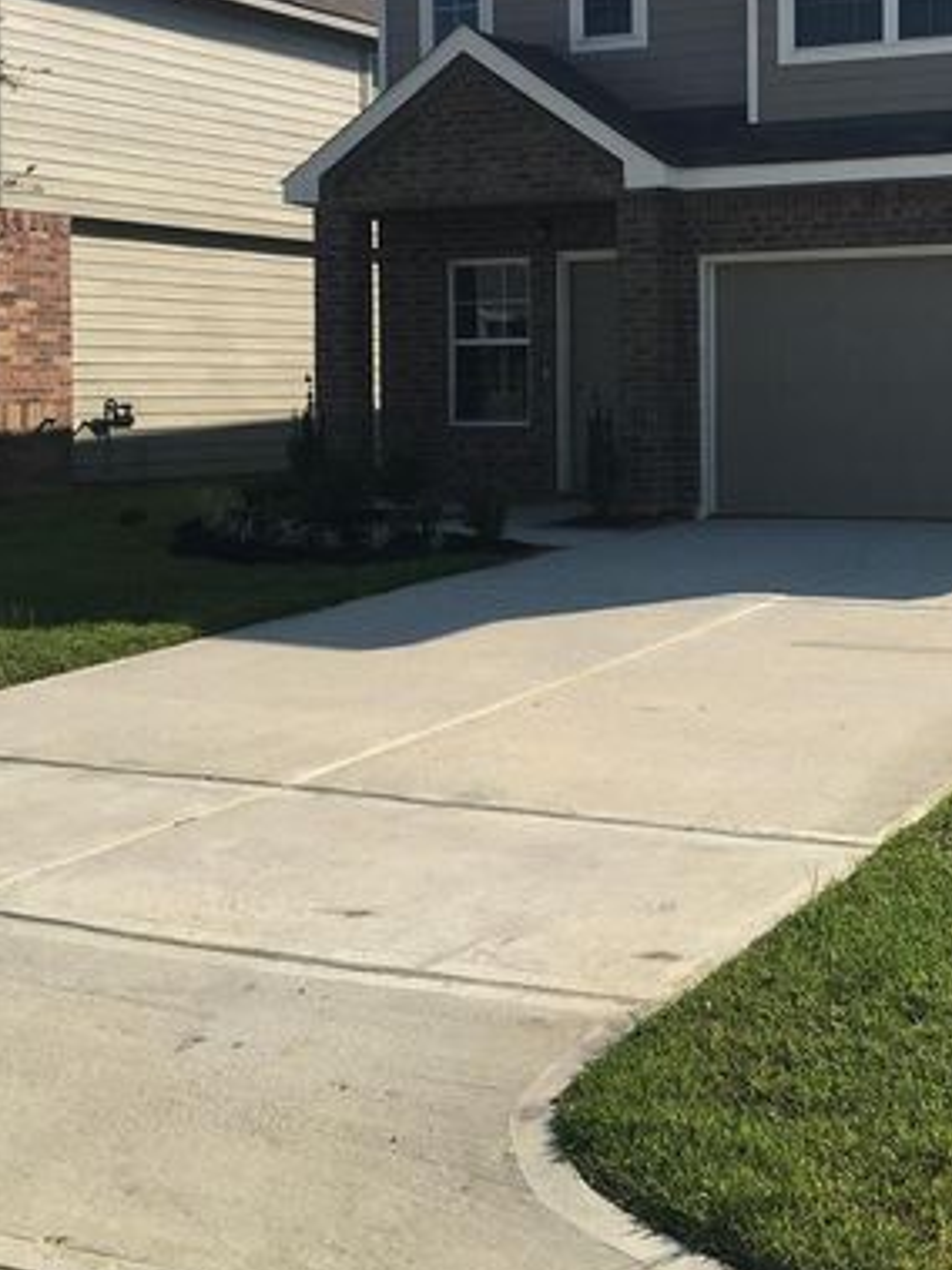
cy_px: 427
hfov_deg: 27.7
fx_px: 1871
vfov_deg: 37.1
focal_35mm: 51
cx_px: 825
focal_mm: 4.15
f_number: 2.2
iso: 25
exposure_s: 1/1748
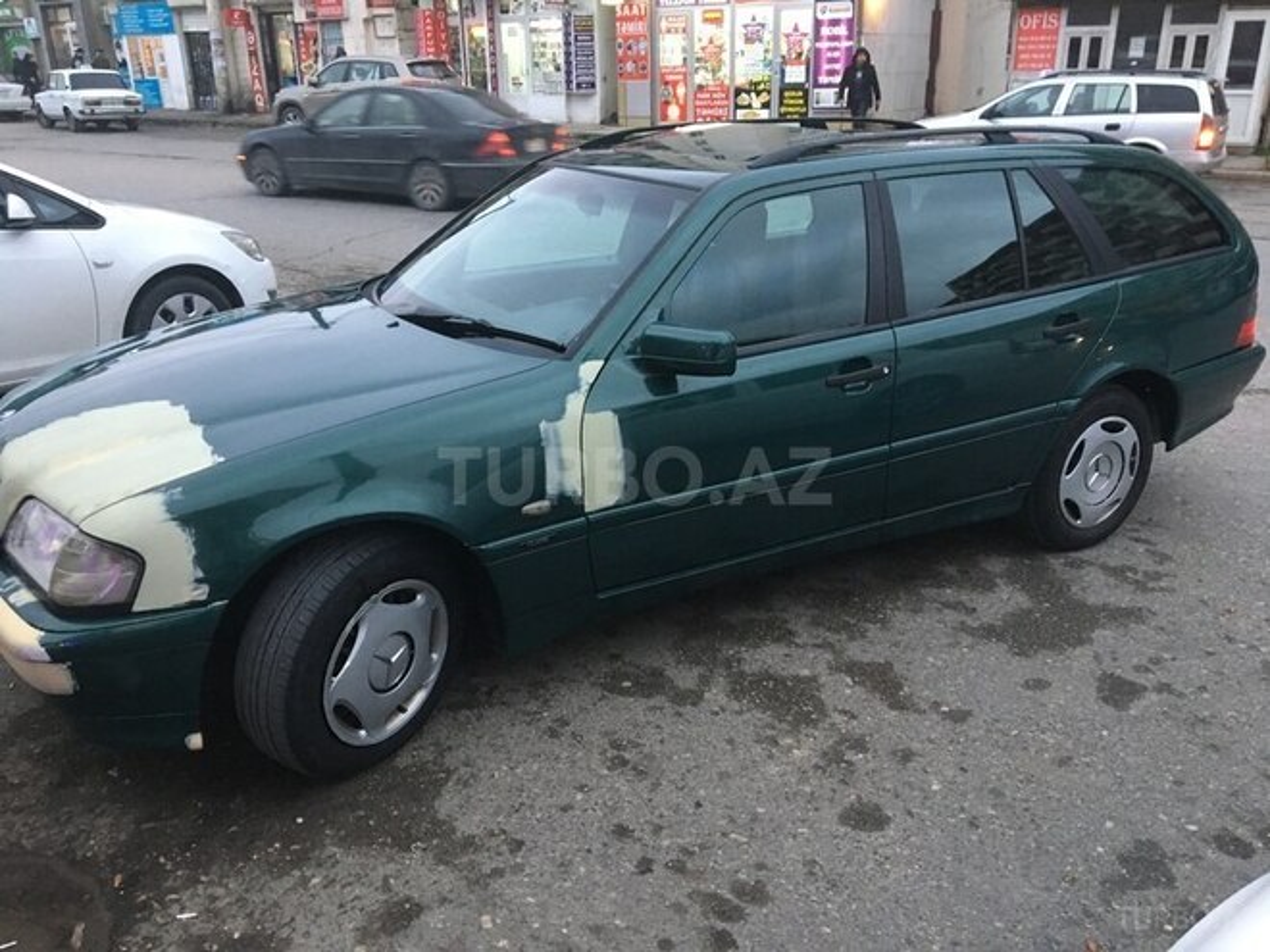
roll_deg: +0.2
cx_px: 635
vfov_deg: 48.2
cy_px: 476
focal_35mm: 29
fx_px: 1064
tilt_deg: -20.9
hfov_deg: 61.7
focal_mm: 4.15
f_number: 2.2
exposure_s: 1/33
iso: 200
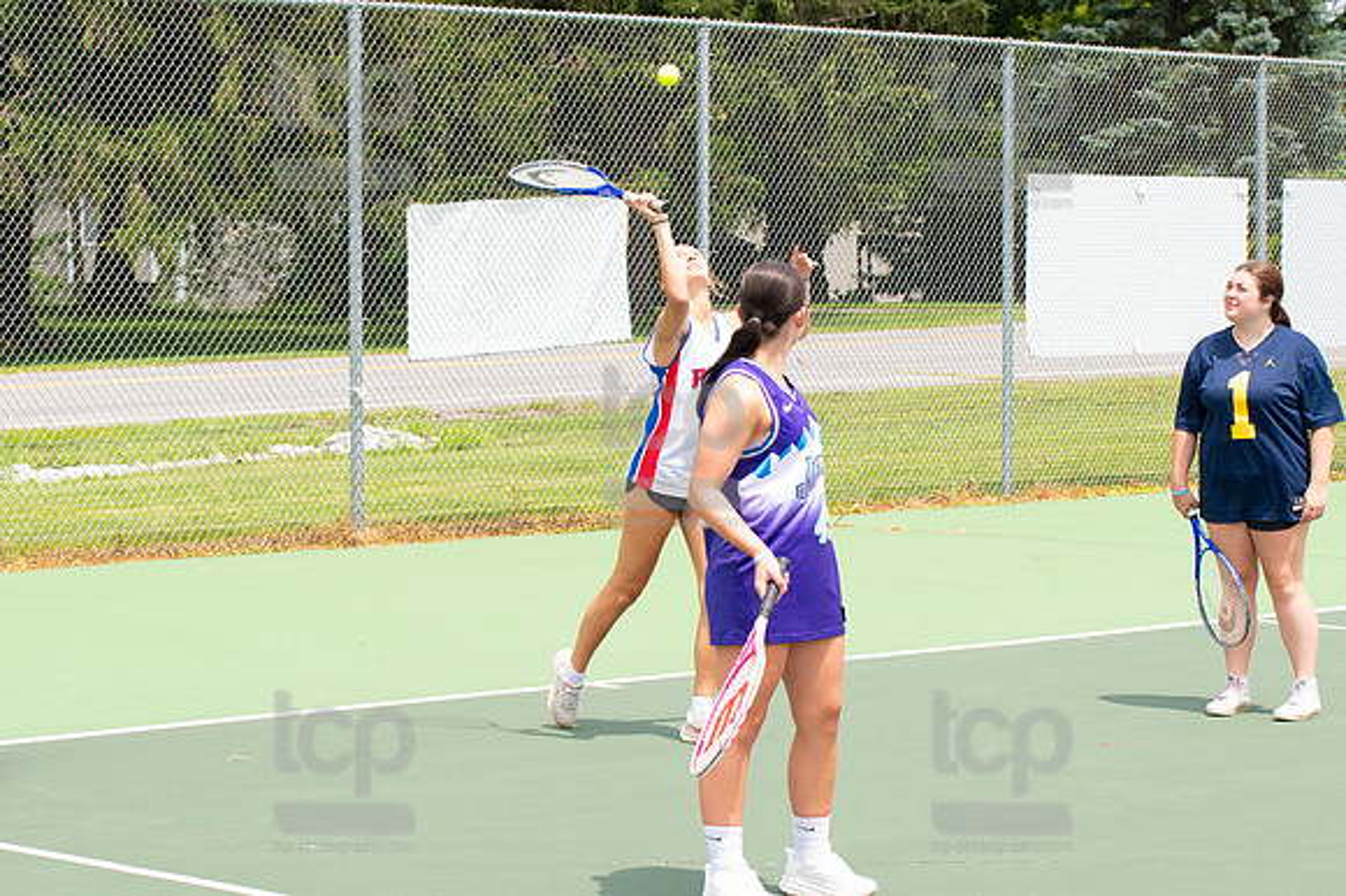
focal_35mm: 105
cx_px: 673
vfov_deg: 13.0
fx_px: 3923
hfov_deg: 19.5
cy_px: 448
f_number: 5.6
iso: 400
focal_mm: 70
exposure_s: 1/1250
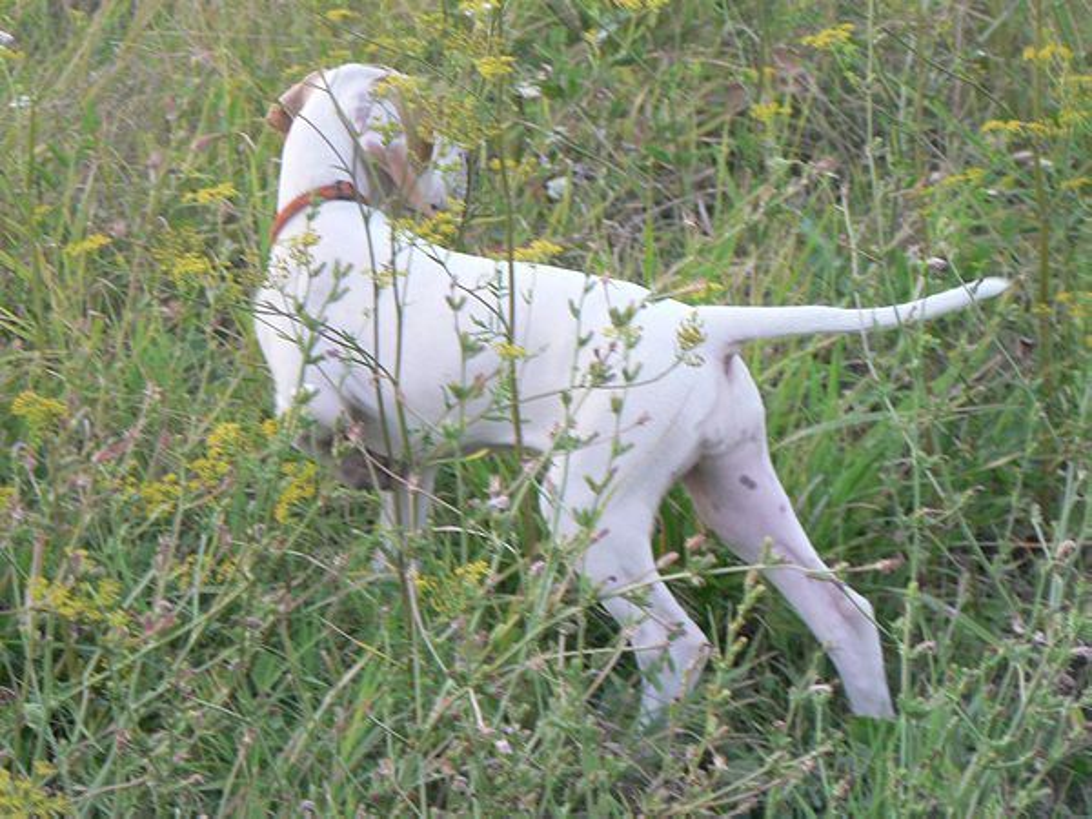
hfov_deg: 10.4
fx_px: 5994
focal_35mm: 190
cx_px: 546
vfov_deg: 7.8
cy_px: 410
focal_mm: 31.6
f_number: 3.3
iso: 200
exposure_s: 1/30
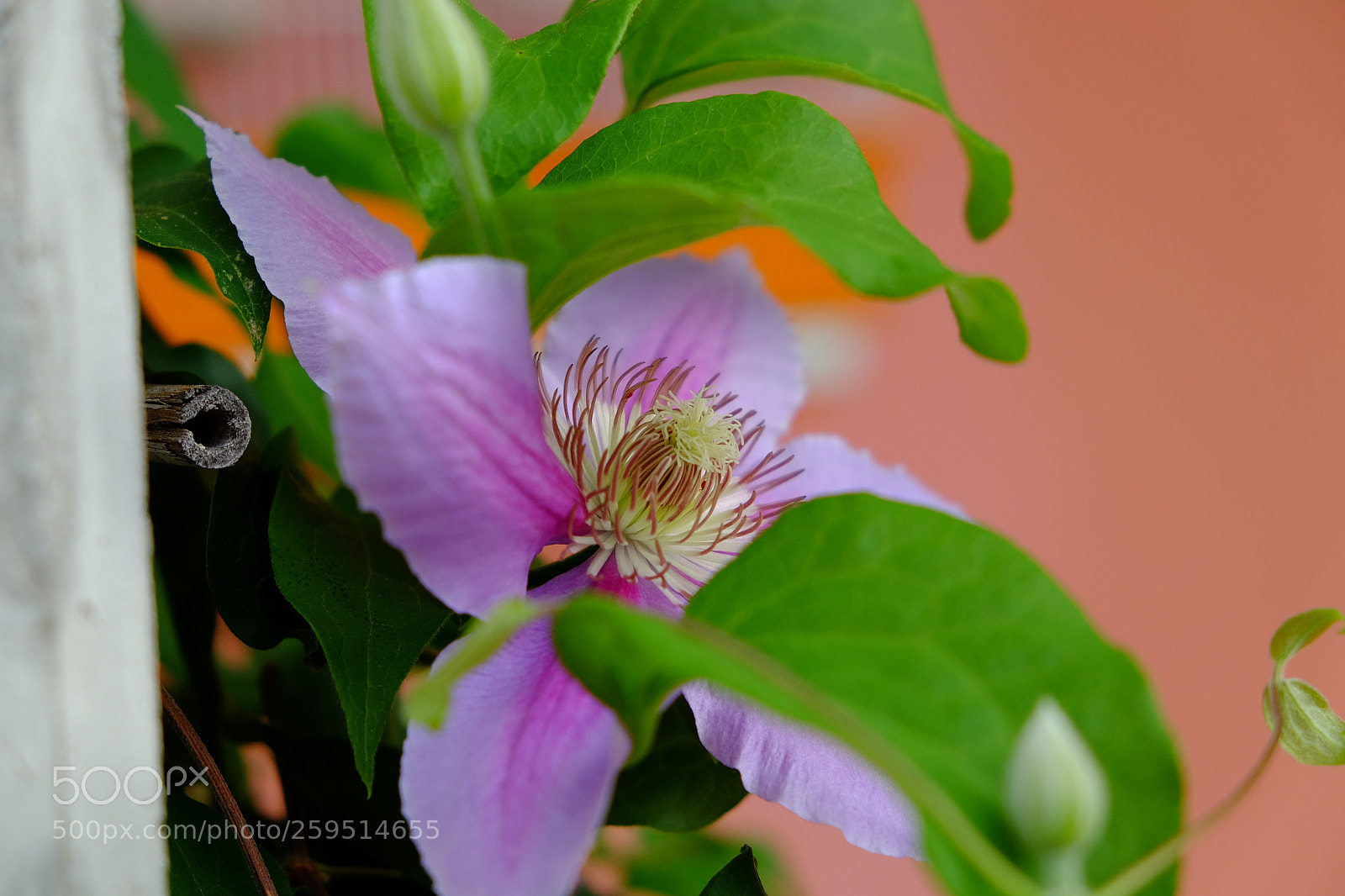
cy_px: 448
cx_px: 672
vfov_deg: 18.7
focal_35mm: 73
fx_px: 2727
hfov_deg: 27.7
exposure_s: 1/800
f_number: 4
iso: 320
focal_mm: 48.4
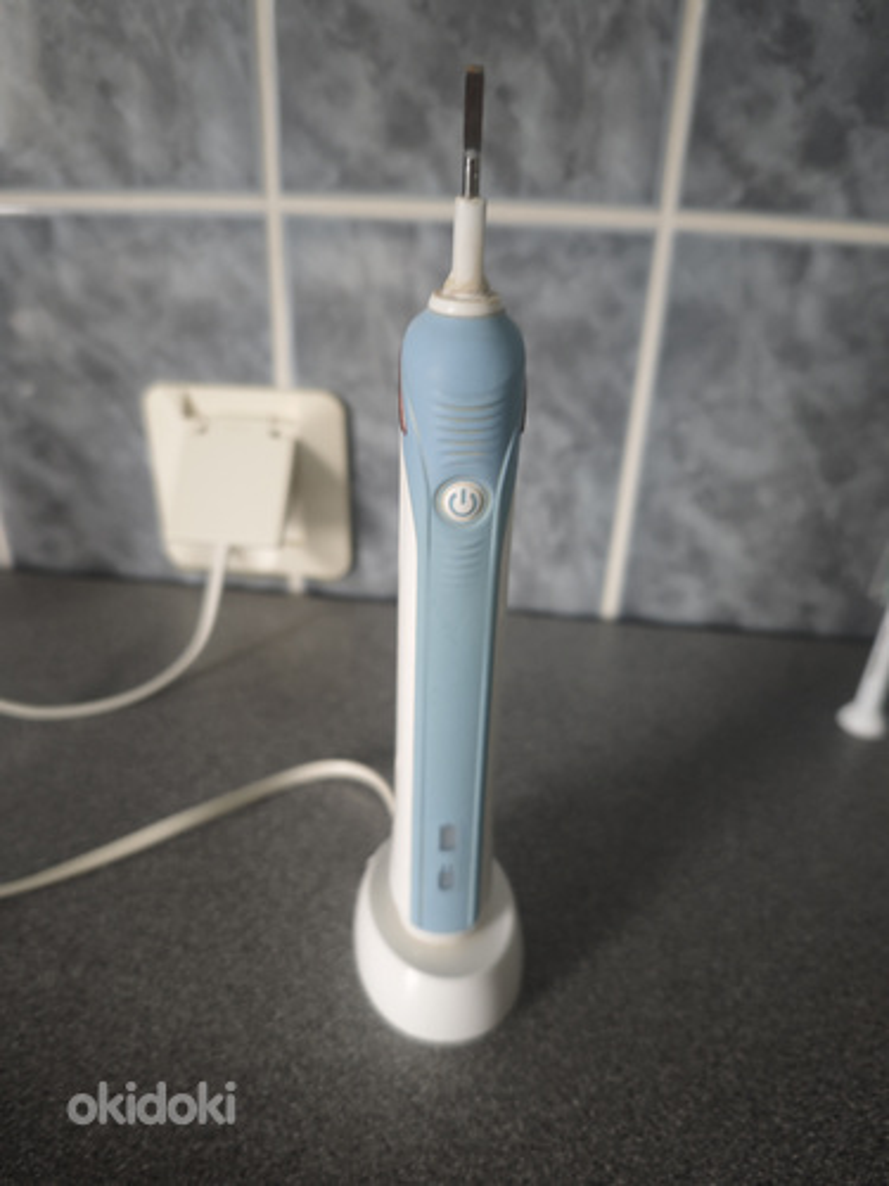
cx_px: 444
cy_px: 593
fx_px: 788
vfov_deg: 73.9
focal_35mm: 23
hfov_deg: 58.9
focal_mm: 6.55
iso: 1000
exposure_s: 1/33.3
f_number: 1.6
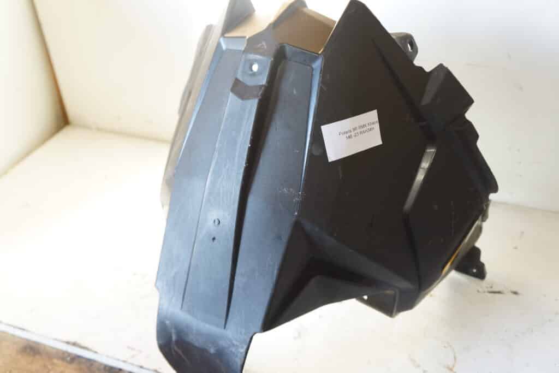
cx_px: 280
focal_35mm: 36
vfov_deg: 36.9
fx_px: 559
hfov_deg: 53.1
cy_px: 186
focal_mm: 24
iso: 640
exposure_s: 1/60
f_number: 4
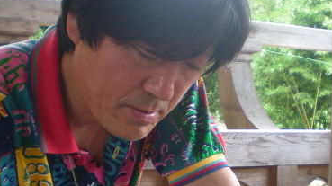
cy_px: 188
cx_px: 161
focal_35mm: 88
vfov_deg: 13.5
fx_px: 774
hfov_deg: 24.2
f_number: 3.1
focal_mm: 6.3
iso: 111
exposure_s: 1/63.1
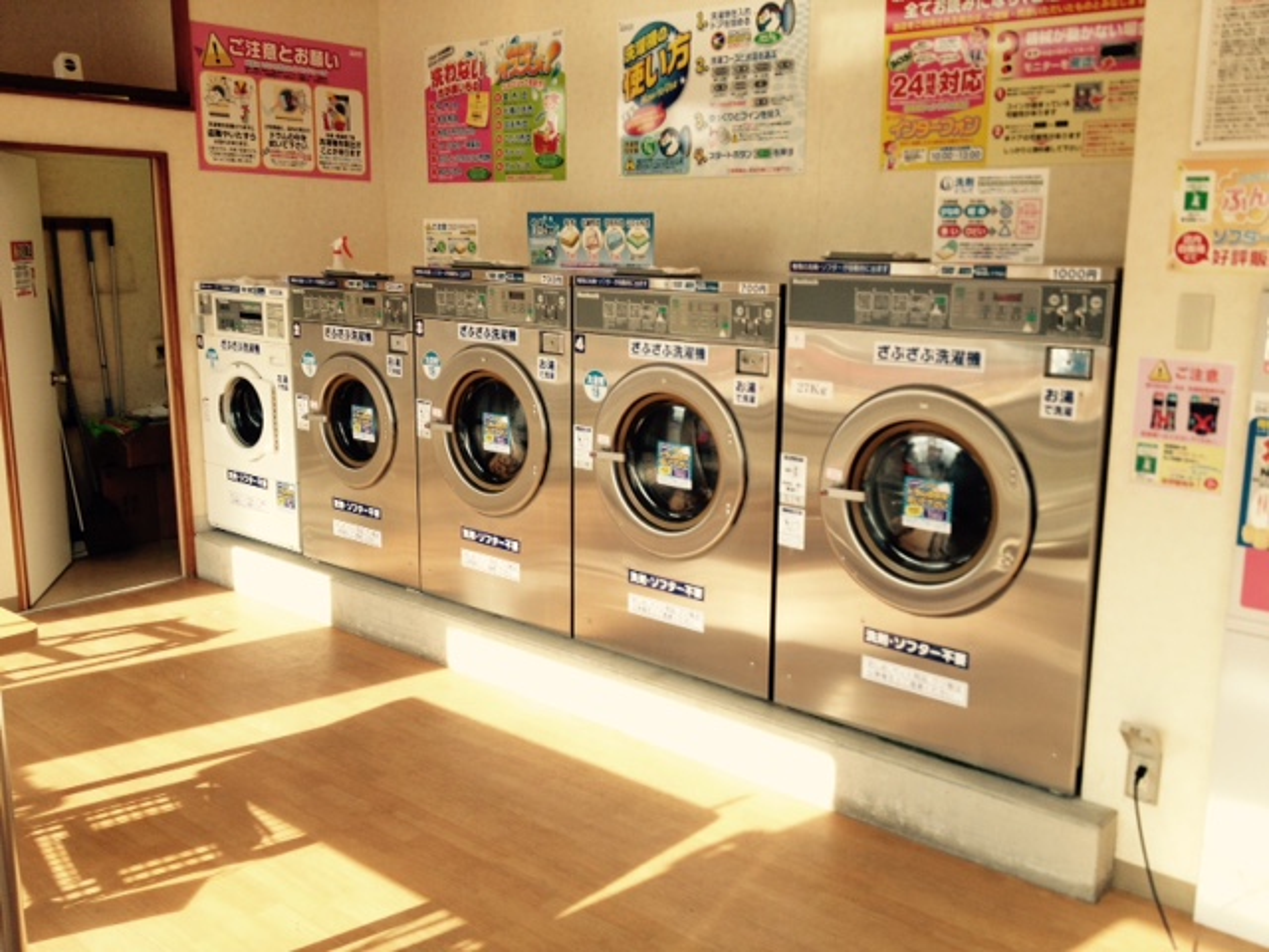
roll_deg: -0.9
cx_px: 634
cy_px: 476
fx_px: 1283
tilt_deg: -13.6
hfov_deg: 52.6
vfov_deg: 40.7
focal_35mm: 35
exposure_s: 1/200
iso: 50
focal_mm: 4.28
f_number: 2.4
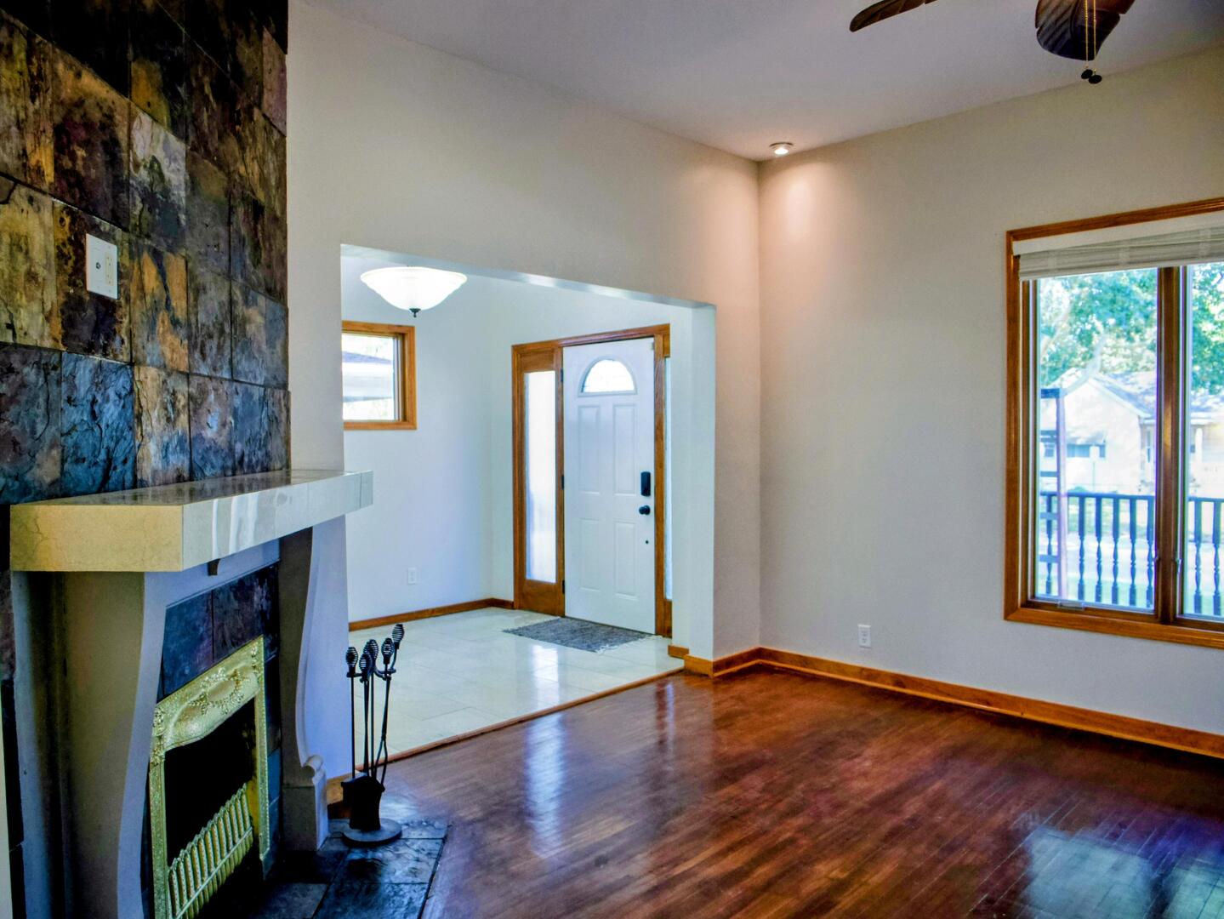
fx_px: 849
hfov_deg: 71.6
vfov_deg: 56.8
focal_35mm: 24
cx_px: 612
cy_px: 460
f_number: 3.2
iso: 800
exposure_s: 1/250
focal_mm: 12
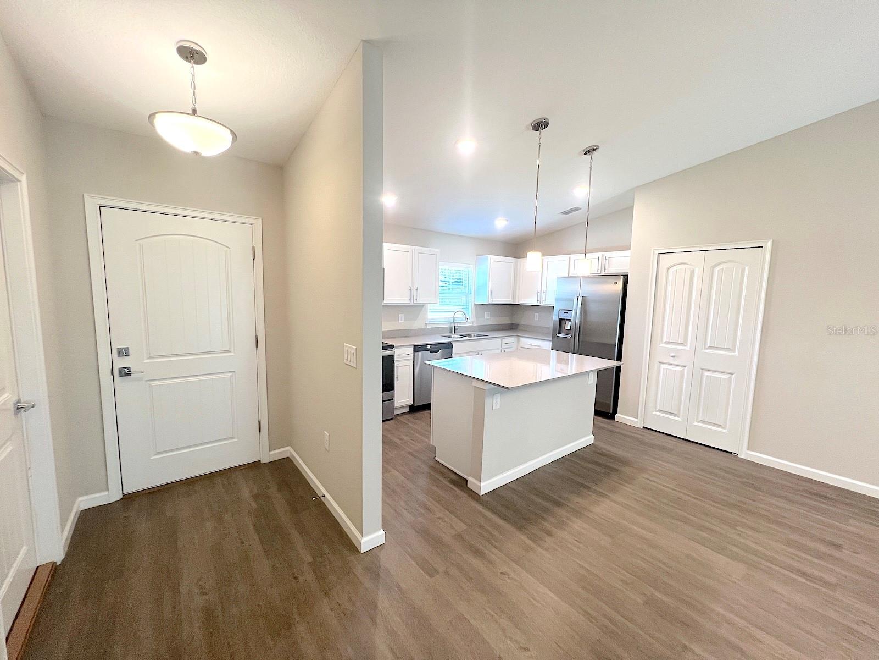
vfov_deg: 89.9
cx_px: 440
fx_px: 330
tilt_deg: -6.1
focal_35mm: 13
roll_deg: -0.7
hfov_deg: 106.2
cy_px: 330
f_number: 1.8
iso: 200
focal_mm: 1.57
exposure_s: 1/120
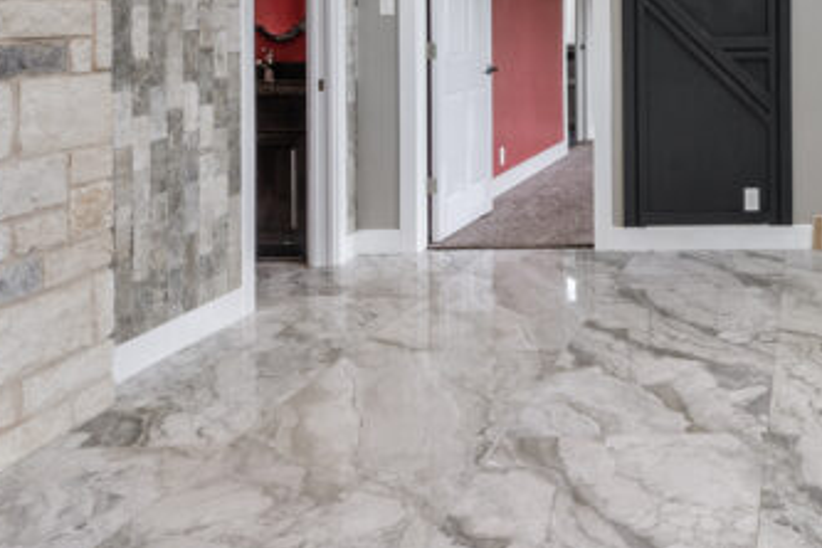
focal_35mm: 43
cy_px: 6
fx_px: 982
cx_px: 852
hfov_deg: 39.2
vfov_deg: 29.3
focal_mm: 14
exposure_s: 1/5
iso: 320
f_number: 6.3
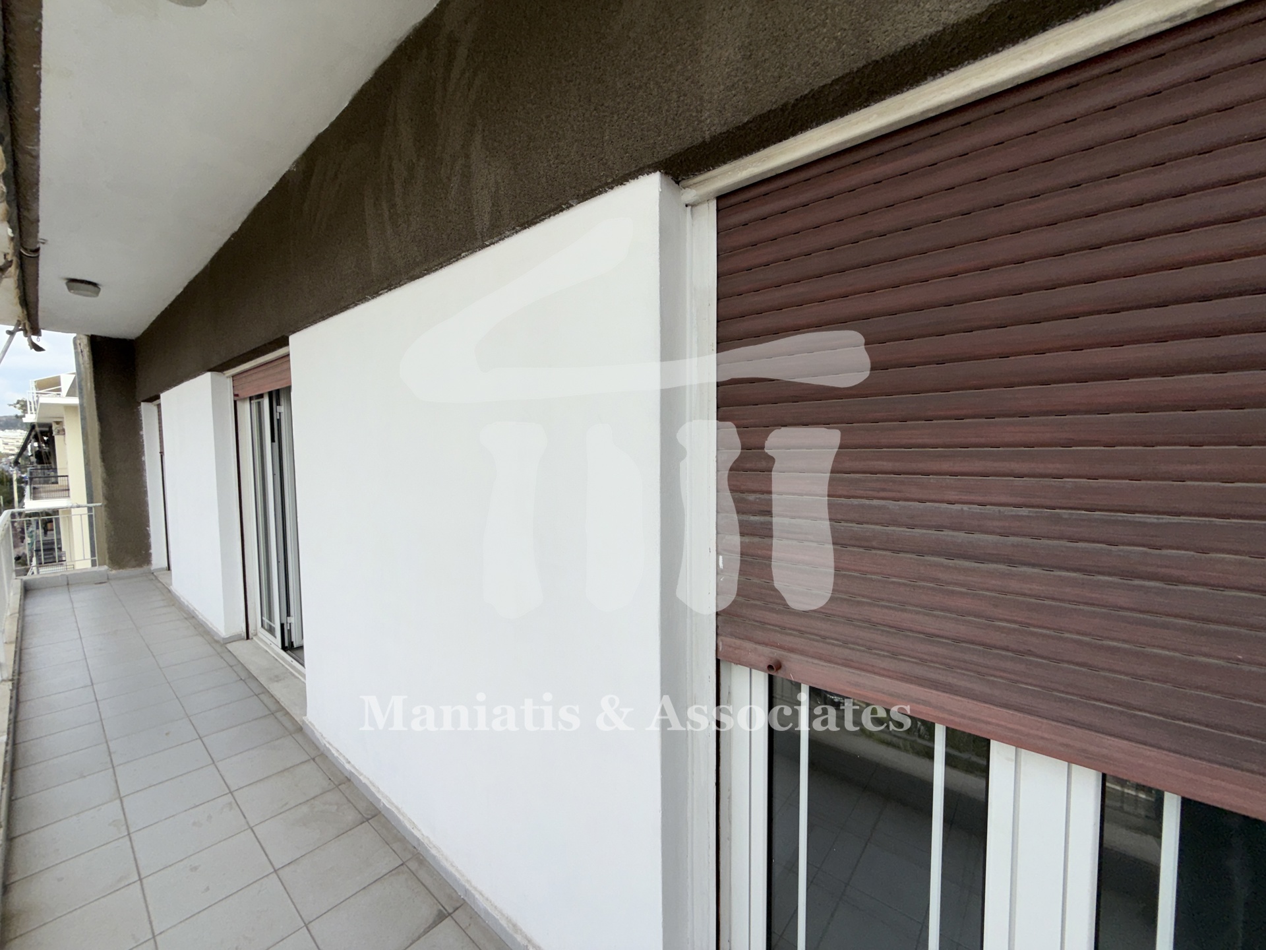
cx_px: 633
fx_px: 512
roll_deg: +0.3
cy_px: 475
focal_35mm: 14
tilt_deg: -3.2
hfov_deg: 102.1
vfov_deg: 85.7
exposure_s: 1/751
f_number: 2.2
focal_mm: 2.22
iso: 16
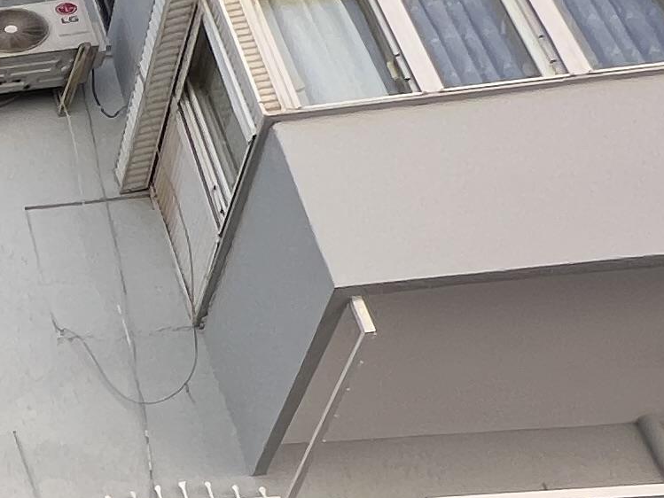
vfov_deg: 18.3
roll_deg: -6.7
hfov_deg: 16.1
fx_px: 1343
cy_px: 784
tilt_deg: +27.4
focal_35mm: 70
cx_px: -851
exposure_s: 1/485
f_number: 1.8
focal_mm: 1.57
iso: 32
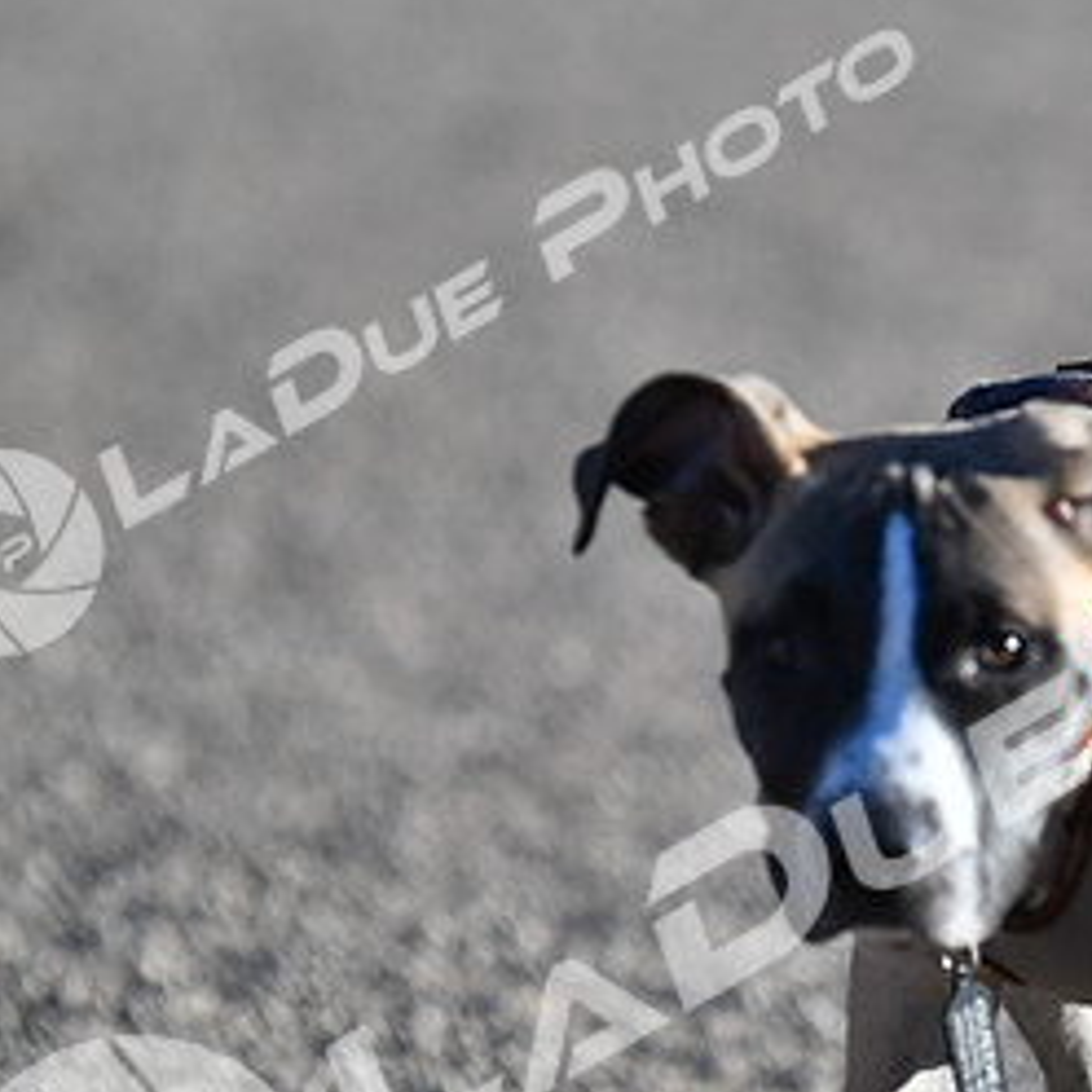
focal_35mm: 417
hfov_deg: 4.2
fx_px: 14883
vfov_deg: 4.2
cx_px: 916
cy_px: 782
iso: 250
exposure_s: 1/4000
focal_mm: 140
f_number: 2.8
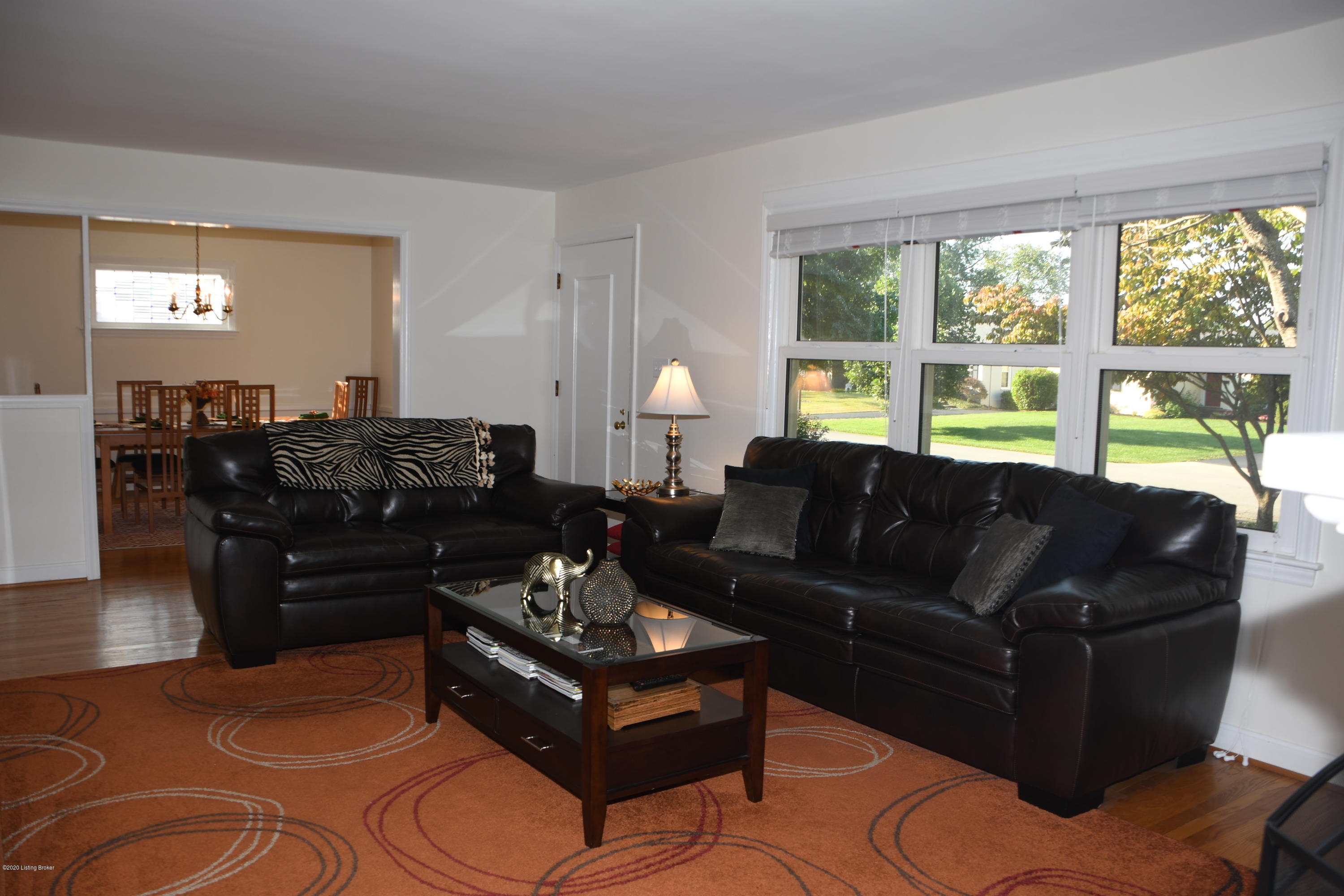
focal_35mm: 27
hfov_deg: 67.4
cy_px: 448
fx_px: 1008
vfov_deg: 47.9
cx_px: 672
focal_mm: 18
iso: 100
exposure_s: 1/60
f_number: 4
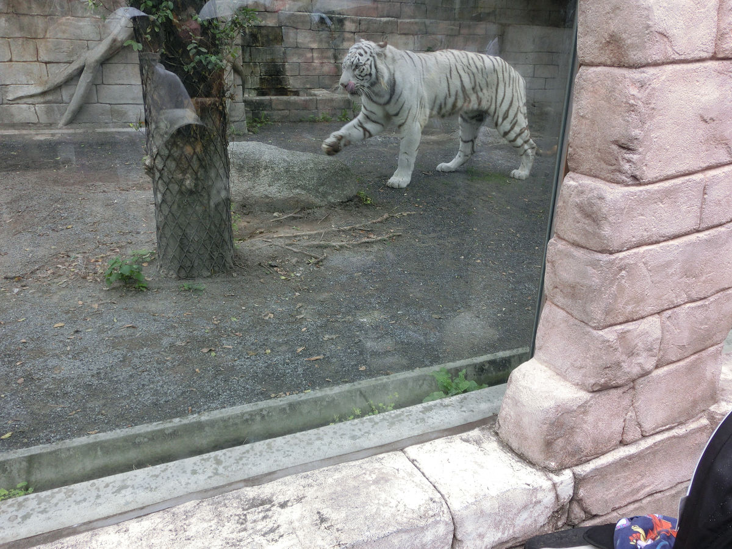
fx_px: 592
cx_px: 366
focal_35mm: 28
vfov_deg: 49.7
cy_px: 274
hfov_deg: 63.4
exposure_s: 1/125
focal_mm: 5
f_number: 3
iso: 100
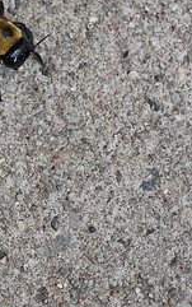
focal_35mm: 102
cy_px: 66
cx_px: -22
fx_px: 852
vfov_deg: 20.2
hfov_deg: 12.6
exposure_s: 1/125
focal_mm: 20
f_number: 2.8
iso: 100
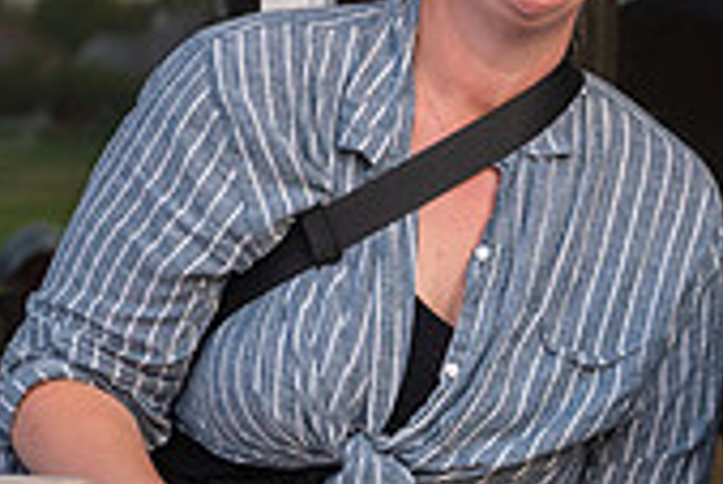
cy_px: -91
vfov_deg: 5.2
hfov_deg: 7.8
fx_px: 5306
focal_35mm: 264
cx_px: 604
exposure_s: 1/500
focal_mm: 64
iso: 500
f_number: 4
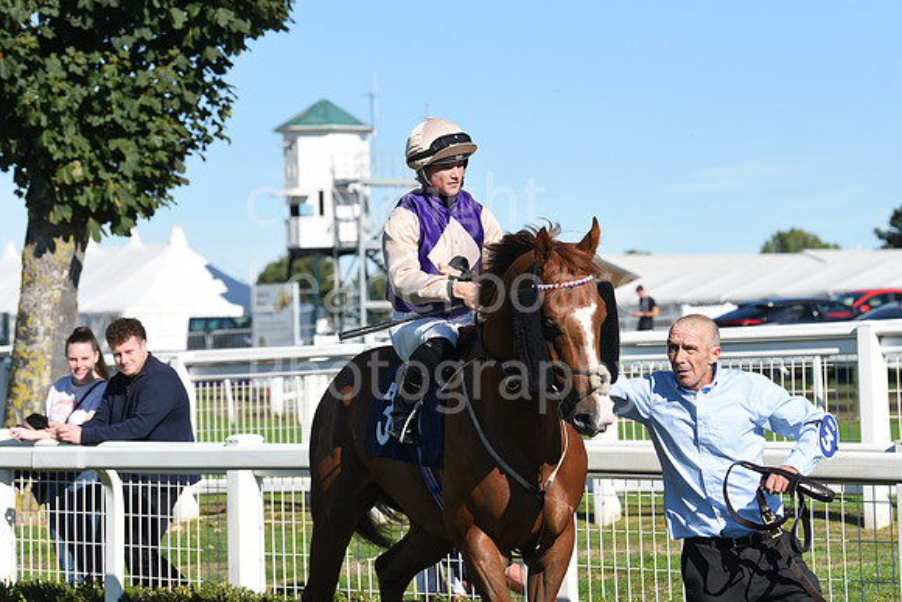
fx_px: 3007
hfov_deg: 17.1
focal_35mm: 120
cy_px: 301
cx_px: 451
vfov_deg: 11.4
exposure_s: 1/2500
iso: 400
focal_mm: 120
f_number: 5.6
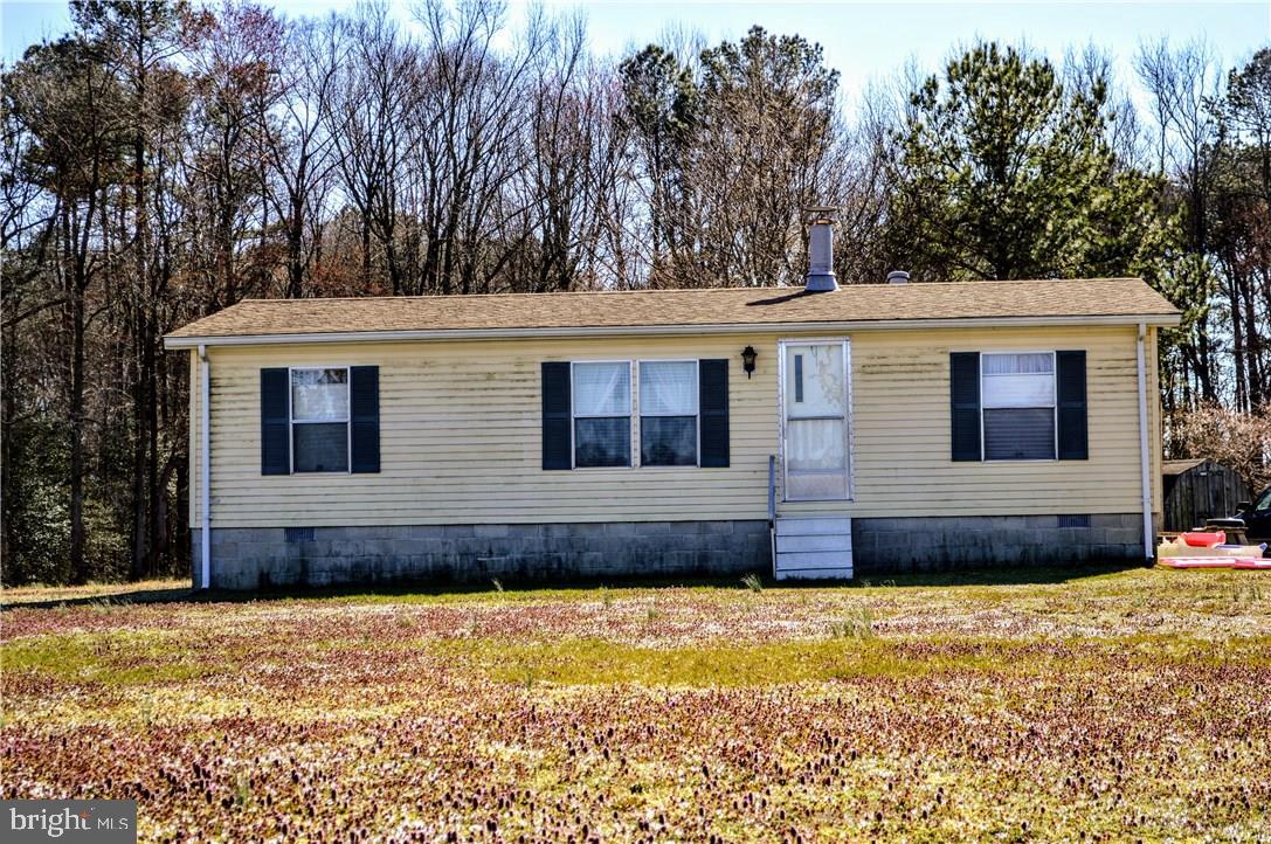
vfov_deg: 19.7
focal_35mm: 69
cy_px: 422
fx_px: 2433
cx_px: 636
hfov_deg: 29.3
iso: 100
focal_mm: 46
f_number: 5.6
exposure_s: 1/320
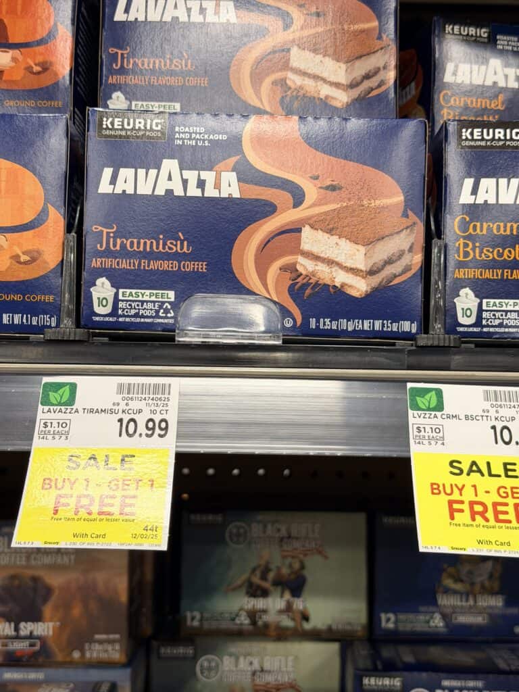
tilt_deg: +2.6
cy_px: 346
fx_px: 960
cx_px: 260
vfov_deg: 39.7
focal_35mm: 48
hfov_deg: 30.3
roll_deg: +0.9
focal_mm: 6.76
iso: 64
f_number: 1.78
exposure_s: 1/60
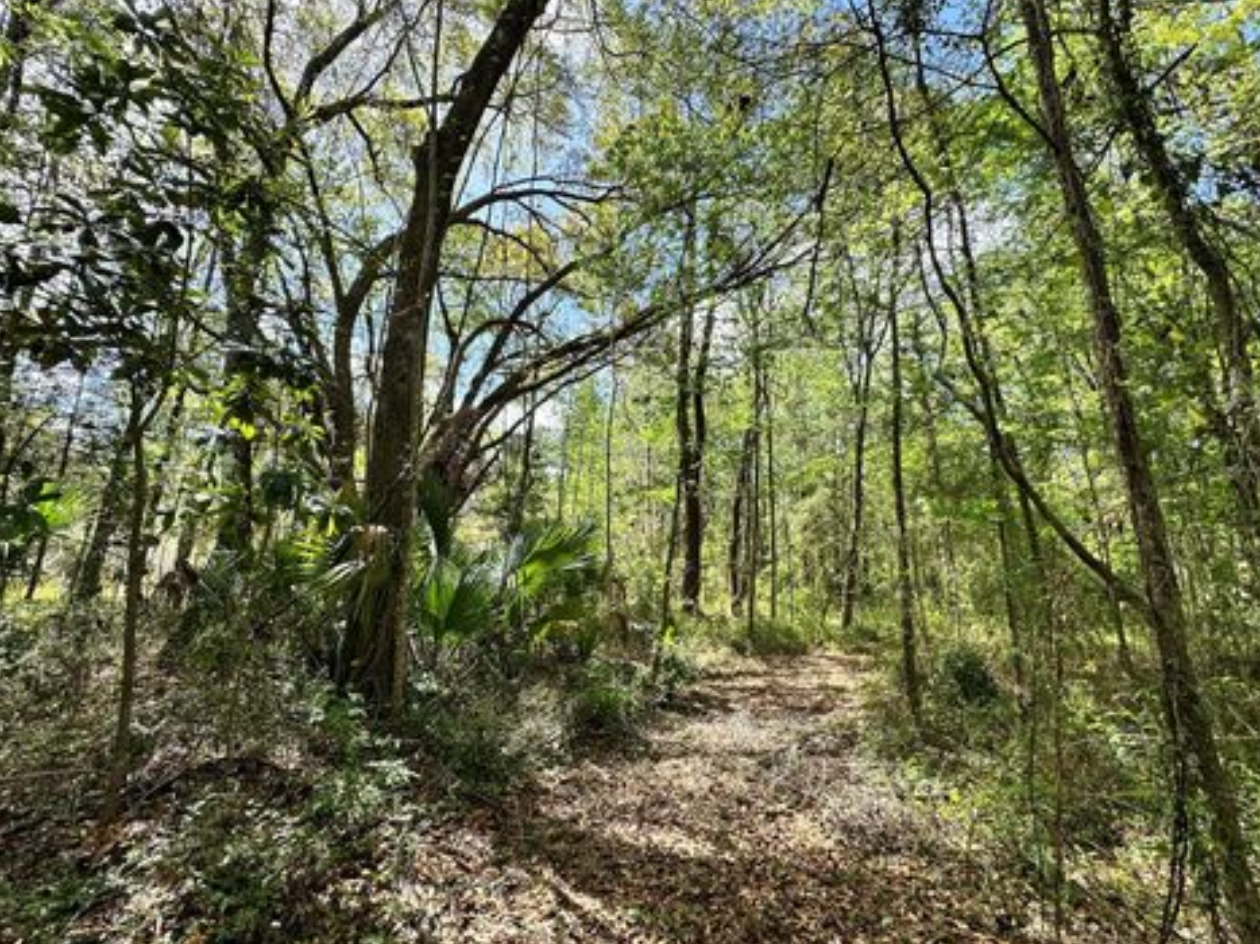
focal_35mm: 15
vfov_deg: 81.7
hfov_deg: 98.2
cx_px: 615
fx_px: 546
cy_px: 471
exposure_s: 1/483
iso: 40
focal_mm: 2.22
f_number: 2.2
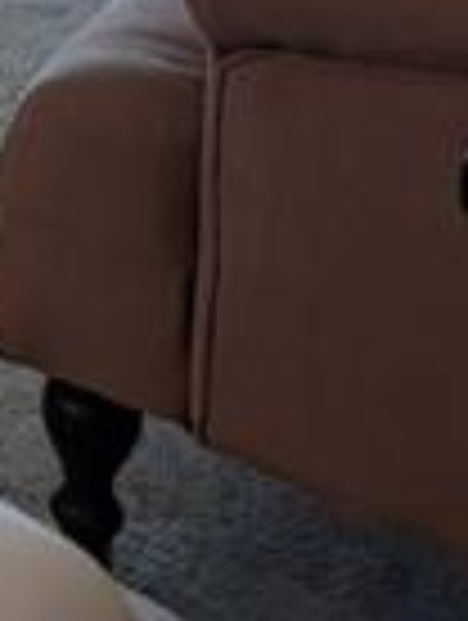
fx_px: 2408
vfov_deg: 11.8
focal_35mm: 134
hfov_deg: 9.9
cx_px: -603
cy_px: -886
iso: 96
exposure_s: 1/120
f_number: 1.68
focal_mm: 6.9
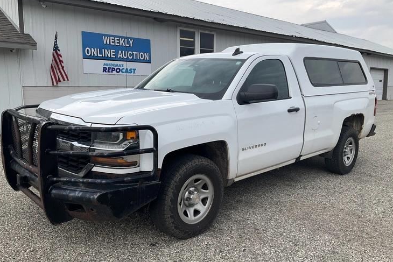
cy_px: 130
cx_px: 196
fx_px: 338
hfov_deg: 60.3
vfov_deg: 42.3
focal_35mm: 31
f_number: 1.8
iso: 25
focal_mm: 3
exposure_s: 1/739
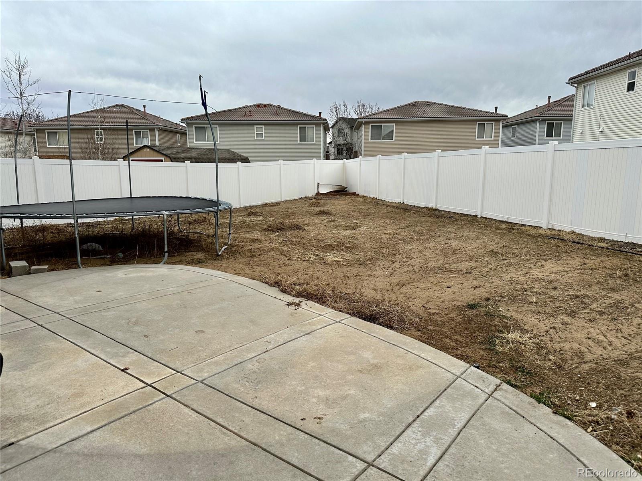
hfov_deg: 71.6
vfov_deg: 56.8
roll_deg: -0.3
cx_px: 321
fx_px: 445
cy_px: 240
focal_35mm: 24
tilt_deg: -9.7
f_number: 1.78
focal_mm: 6.86
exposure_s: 1/3155
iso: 80
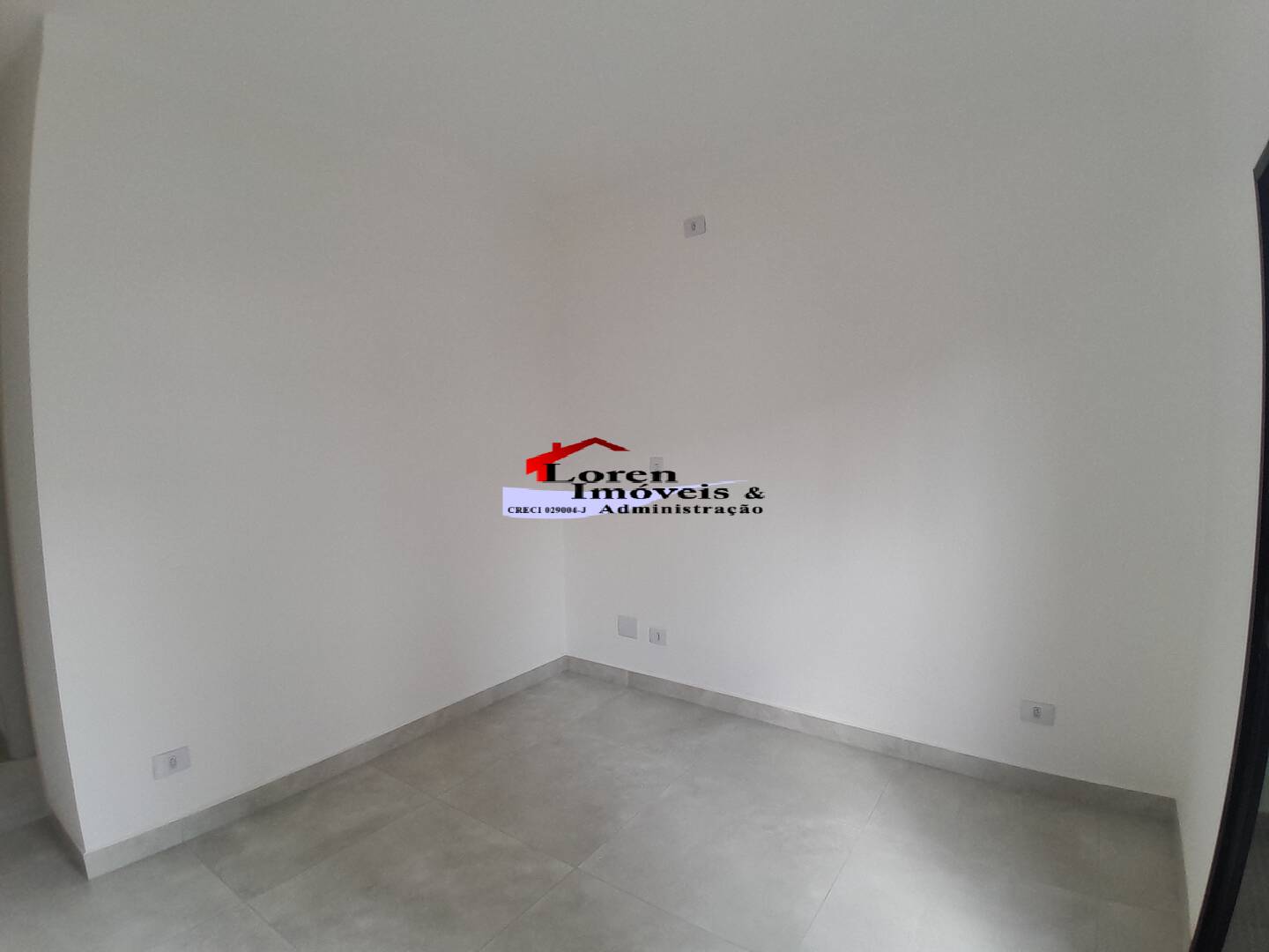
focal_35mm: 17
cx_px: 634
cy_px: 476
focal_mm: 1.46
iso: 40
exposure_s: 1/60
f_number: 2.2
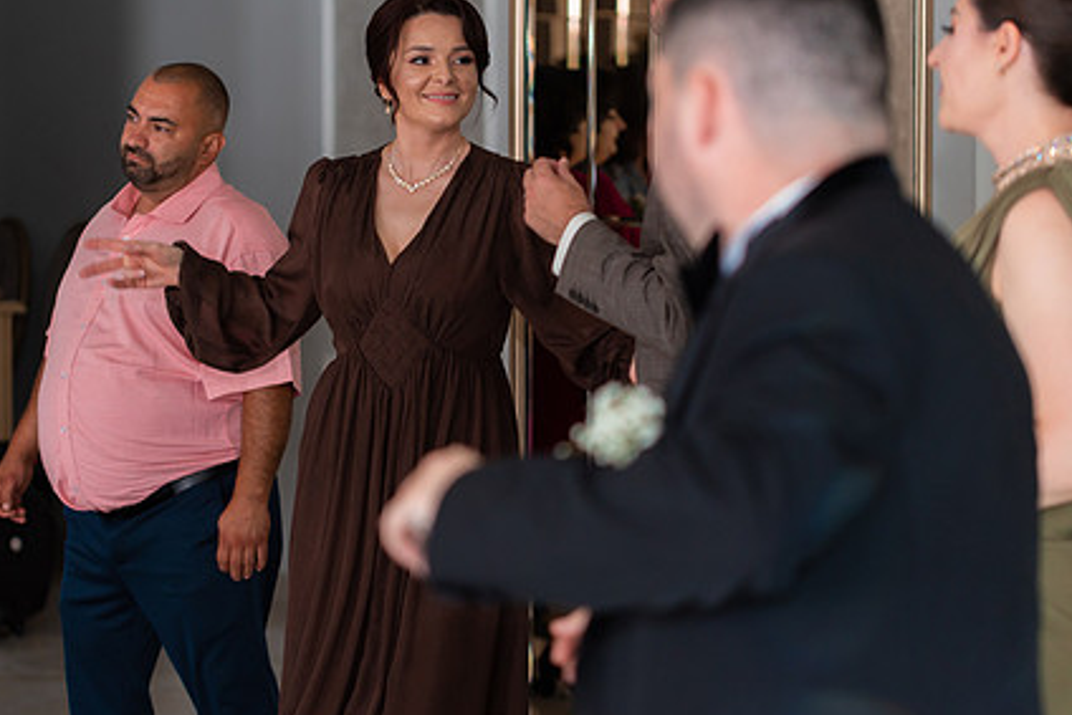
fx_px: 3664
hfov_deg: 16.6
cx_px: 410
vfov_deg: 11.1
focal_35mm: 123
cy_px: 261
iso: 1600
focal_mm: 90
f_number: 2.8
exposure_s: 1/200
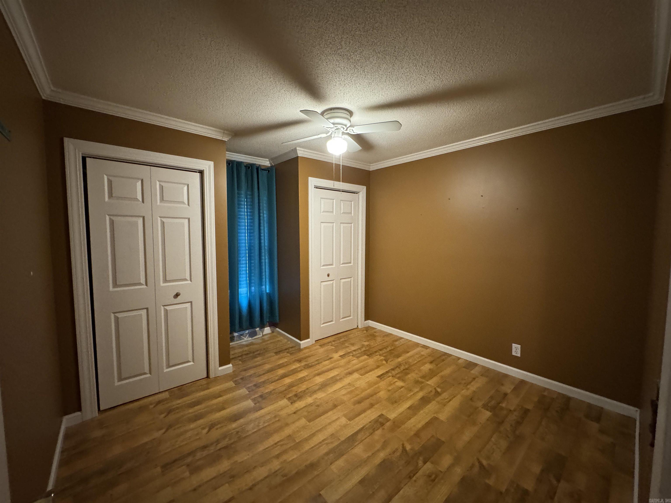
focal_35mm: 14
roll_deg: +0.5
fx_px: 271
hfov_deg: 102.1
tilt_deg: -3.8
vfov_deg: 85.7
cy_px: 252
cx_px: 336
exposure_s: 1/40
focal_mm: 2.22
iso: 1000
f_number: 2.2
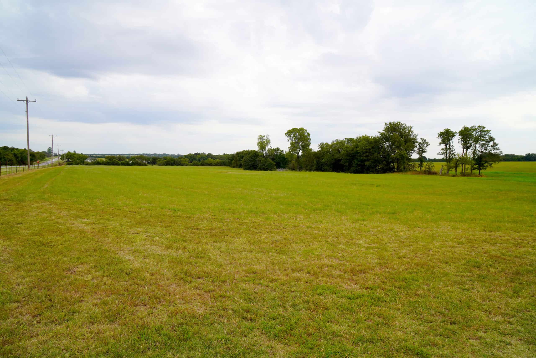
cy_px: 179
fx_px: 357
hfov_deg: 73.7
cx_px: 268
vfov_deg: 53.1
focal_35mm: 24
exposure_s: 1/100
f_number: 7.1
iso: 100
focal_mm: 16
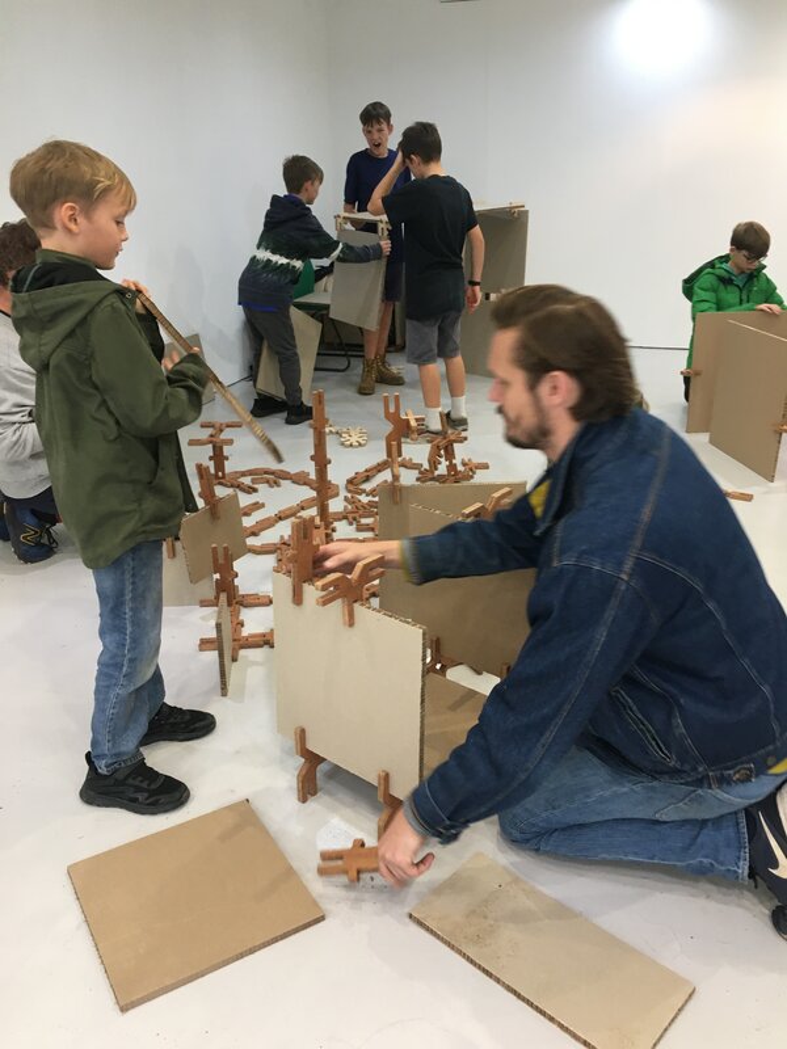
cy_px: 524
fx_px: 879
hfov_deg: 48.2
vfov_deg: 61.7
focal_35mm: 29
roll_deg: -0.1
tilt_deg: -21.1
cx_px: 394
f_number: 2.2
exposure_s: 1/33
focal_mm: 4.15
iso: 125
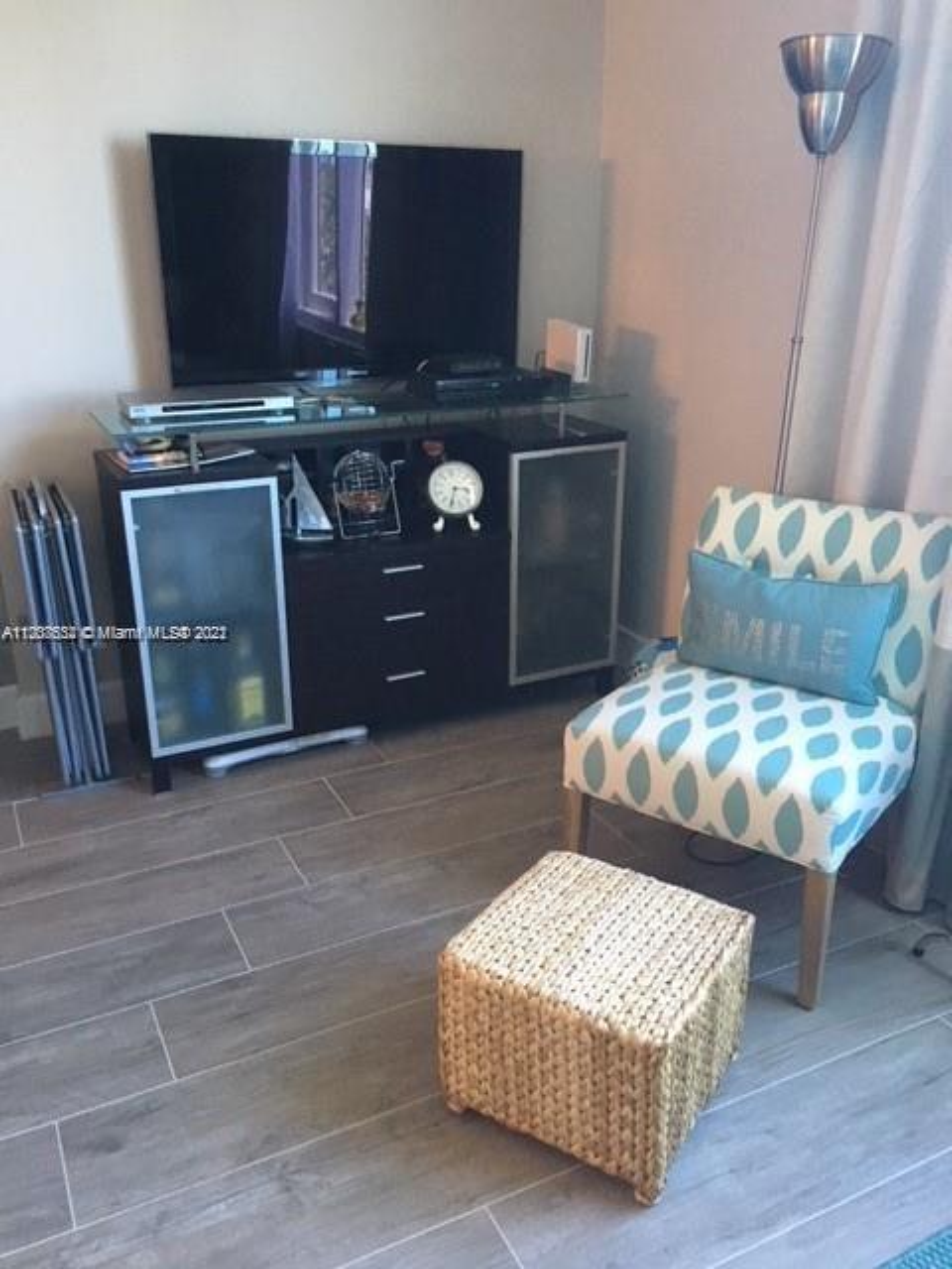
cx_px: 476
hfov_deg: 48.2
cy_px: 634
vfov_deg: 61.7
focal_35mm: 29
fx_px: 1063
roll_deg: -0.6
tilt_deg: -20.5
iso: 200
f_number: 2.2
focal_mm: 4.15
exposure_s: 1/30
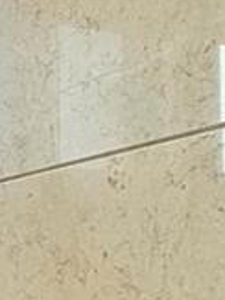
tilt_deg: +1.1
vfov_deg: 18.4
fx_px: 894
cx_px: -177
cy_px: 331
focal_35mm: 103
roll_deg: -0.5
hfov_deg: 13.0
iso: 64
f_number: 2.2
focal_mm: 2.22
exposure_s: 1/136
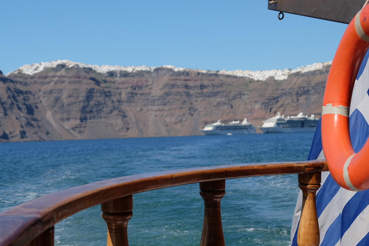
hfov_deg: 34.5
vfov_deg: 23.4
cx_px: 183
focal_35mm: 58
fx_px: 594
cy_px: 138
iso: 400
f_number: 4.3
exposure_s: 1/1400
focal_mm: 29.3
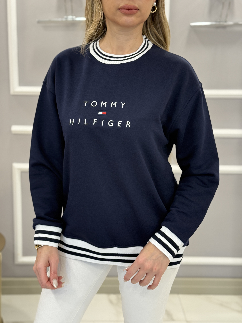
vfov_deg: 39.7
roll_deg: -1.5
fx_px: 447
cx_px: 121
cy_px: 162
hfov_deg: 30.3
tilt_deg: -9.5
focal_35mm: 48
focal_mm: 6.76
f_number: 1.78
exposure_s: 1/50
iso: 160
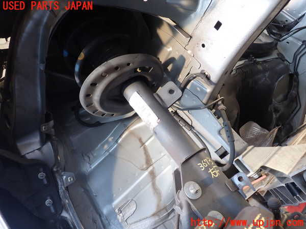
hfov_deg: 60.0
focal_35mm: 30
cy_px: 114
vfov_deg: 46.8
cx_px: 153
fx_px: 265
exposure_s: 1/60
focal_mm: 5.4
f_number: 2.3
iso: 160
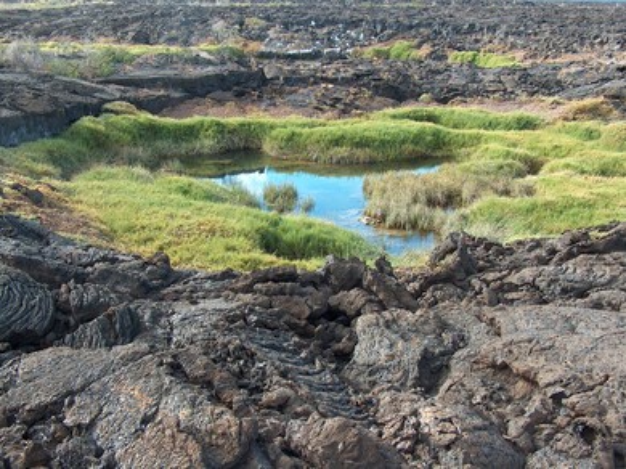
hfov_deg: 43.0
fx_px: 795
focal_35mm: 44
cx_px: 313
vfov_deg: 32.8
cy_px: 234
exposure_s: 1/139
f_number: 4
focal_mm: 8.96
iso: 100
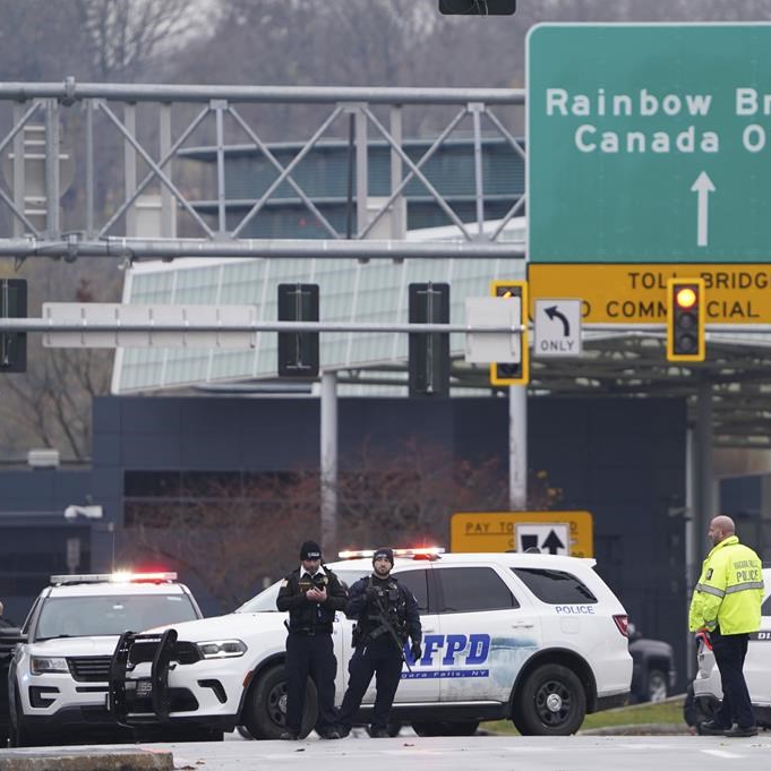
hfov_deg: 2.6
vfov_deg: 2.6
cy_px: 386
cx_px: 551
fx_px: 16883
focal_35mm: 670
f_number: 6.3
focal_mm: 524
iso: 400
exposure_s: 1/125
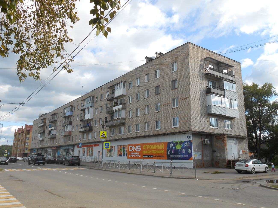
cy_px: 104
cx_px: 139
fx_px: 241
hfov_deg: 60.0
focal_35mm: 30
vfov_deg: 46.8
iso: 80
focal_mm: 5.3
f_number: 3.8
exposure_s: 1/400
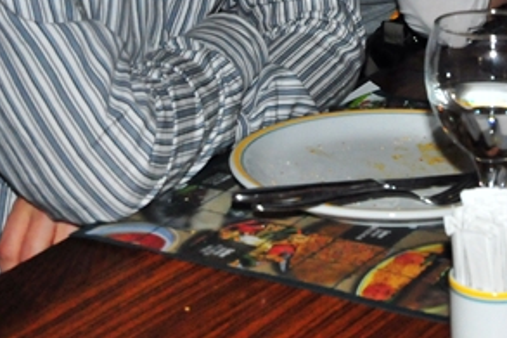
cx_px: 322
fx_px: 1267
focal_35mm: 90
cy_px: -89
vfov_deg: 14.6
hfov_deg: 22.6
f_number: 9
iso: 1600
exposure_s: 1/60
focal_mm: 22
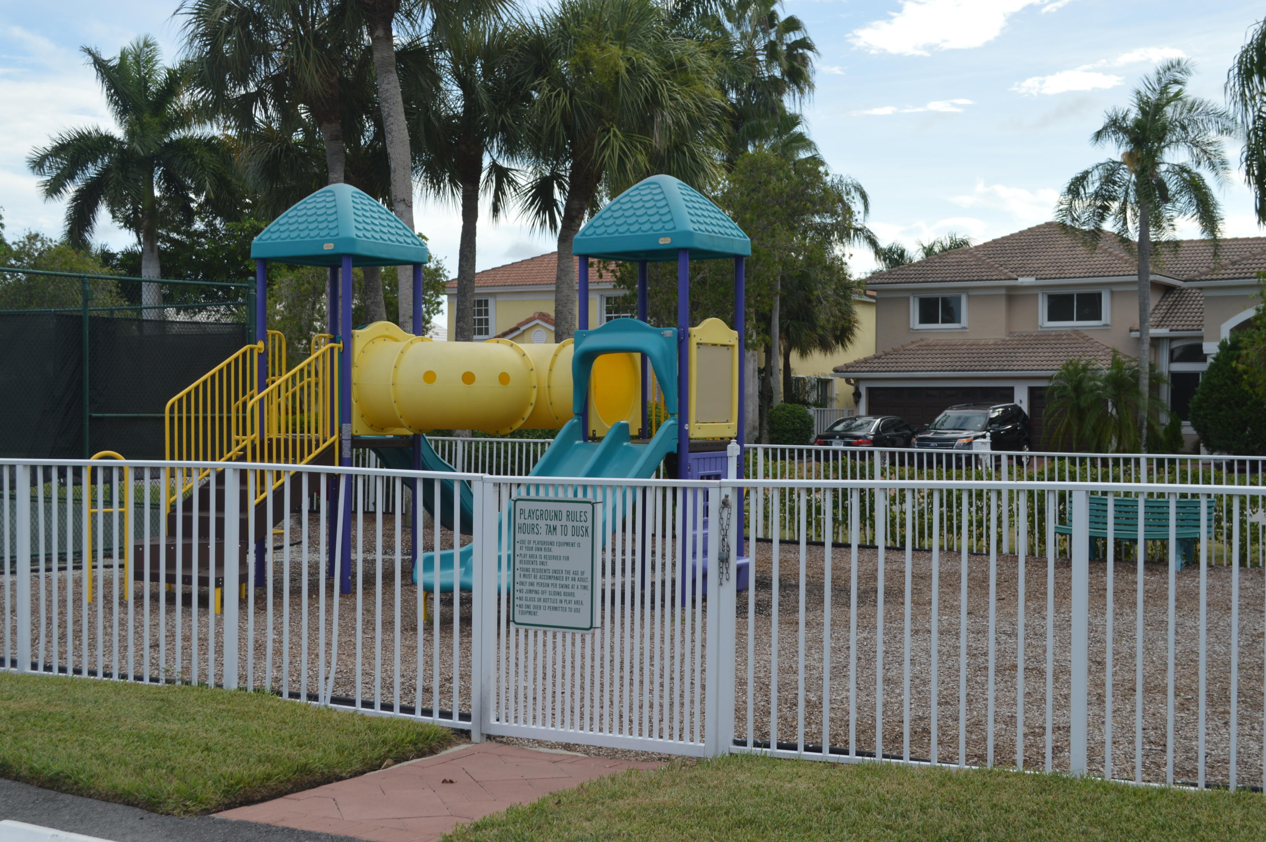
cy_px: 421
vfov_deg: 28.0
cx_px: 633
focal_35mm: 48
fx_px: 1686
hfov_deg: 41.1
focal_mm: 32
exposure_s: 1/160
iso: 100
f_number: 6.3
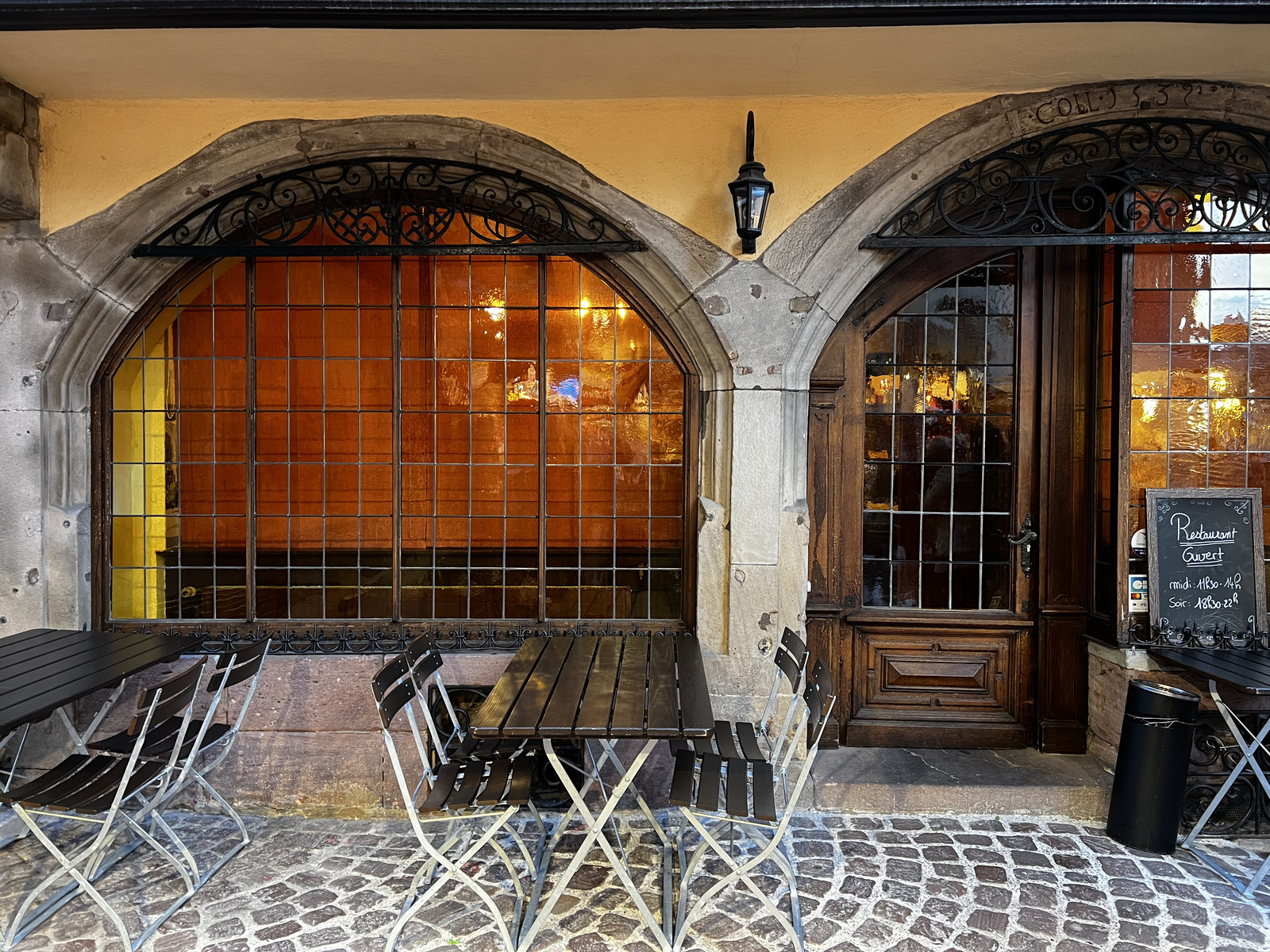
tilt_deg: -0.7
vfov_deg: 53.1
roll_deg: +0.5
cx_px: 635
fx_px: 954
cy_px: 476
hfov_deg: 67.3
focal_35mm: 26
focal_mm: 5.7
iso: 200
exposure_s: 1/50
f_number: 1.5
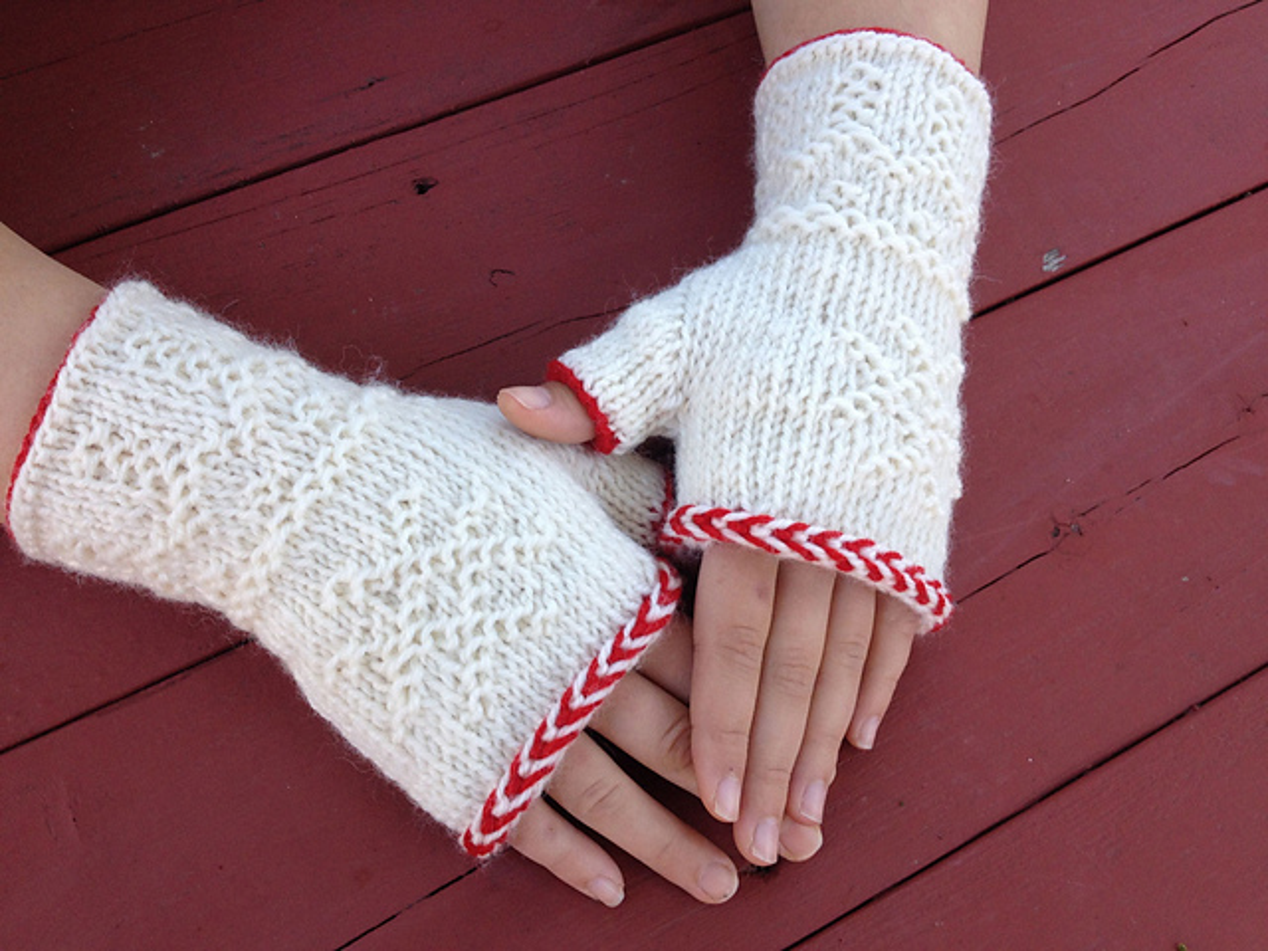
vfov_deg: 40.7
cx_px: 634
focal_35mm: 35
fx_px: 1282
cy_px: 476
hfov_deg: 52.6
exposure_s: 1/120
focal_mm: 4.28
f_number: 2.4
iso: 80
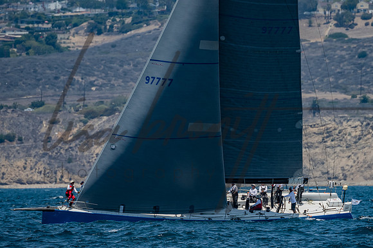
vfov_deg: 2.0
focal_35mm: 695
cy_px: 157
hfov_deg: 3.0
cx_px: 236
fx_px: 7193
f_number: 5.6
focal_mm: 400
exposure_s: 1/2000
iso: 320
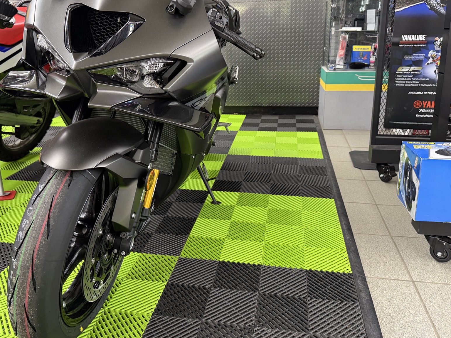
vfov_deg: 46.5
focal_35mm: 30
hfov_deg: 59.9
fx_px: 391
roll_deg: +2.2
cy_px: 135
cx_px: 206
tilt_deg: -18.4
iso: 320
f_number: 1.78
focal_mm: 6.76
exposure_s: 1/60
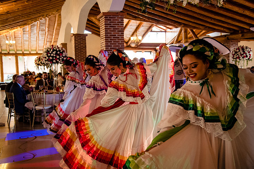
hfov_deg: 48.5
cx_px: 127
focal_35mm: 40
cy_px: 84
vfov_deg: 33.4
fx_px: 282
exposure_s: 1/250
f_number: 4
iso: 5000
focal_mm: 38
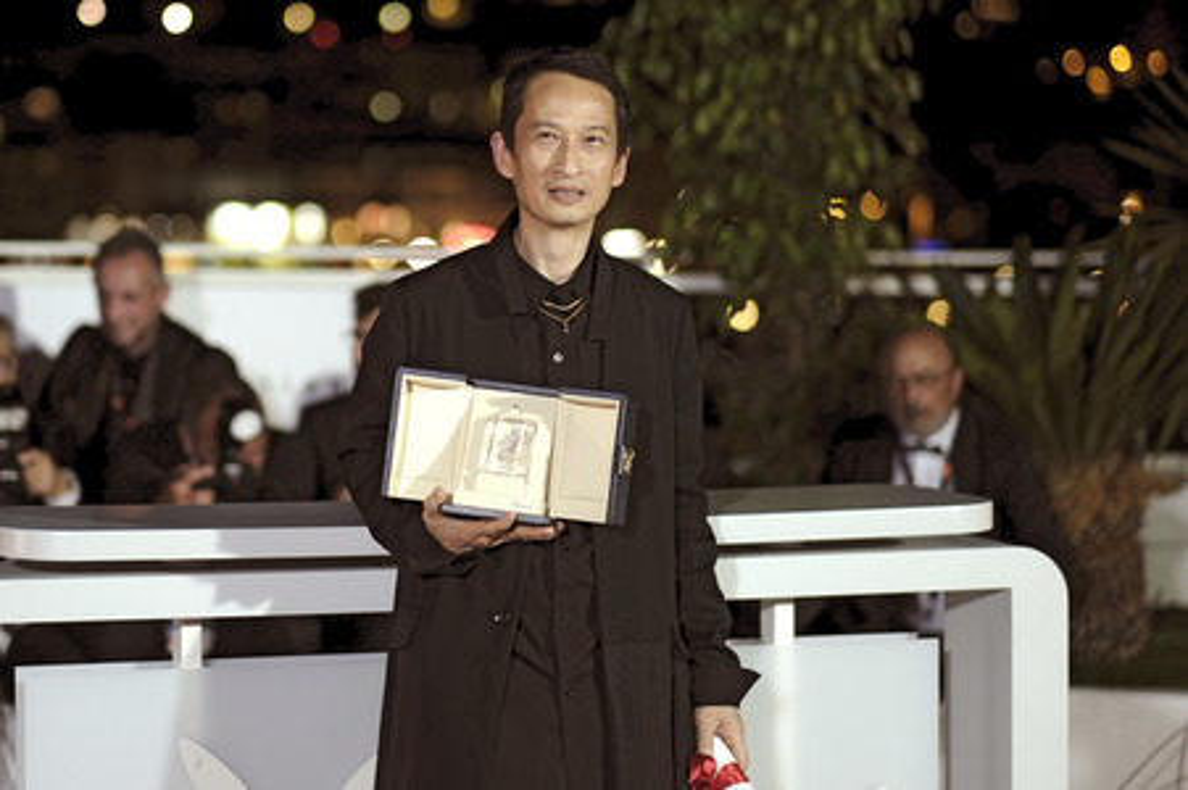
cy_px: 395
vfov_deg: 16.2
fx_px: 2770
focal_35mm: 84
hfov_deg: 24.2
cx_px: 594
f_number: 1.2
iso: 500
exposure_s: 1/250
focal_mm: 56
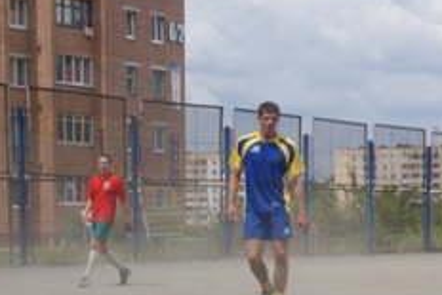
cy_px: 295
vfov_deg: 11.0
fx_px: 1523
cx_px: 391
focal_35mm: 124
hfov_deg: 16.3
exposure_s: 1/250
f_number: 9
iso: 100
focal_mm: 30
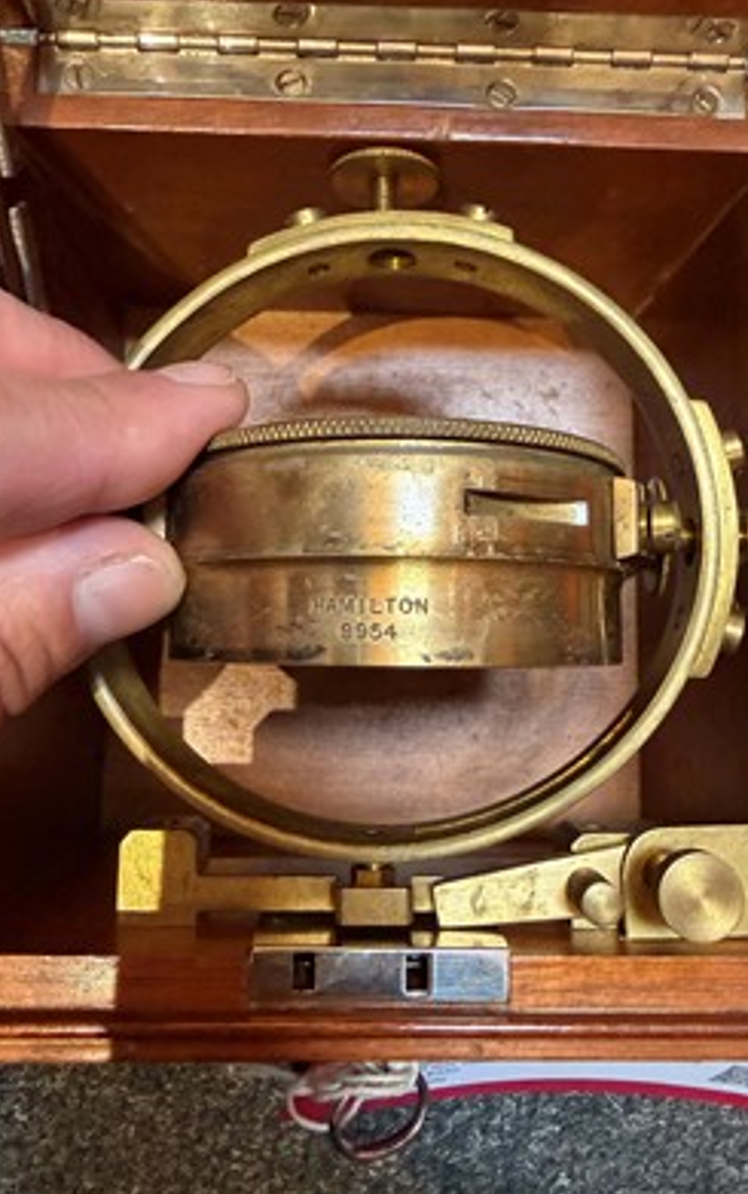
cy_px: 599
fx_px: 846
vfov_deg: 70.4
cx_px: 391
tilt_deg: -83.3
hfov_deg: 47.7
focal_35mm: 26
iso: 800
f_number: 2.2
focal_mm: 2.22
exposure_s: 1/50
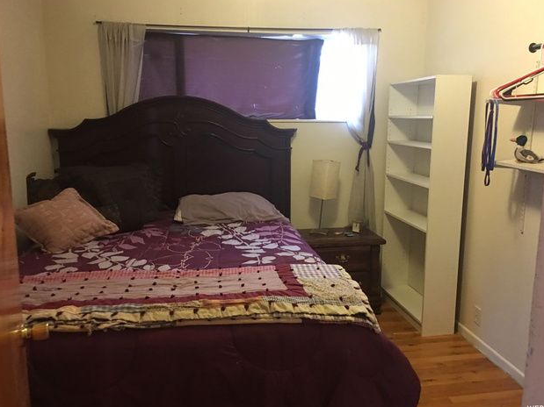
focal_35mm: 30
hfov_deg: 60.0
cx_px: 279
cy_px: 202
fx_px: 471
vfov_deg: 46.8
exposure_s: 1/4
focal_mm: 4.15
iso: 50
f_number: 2.2
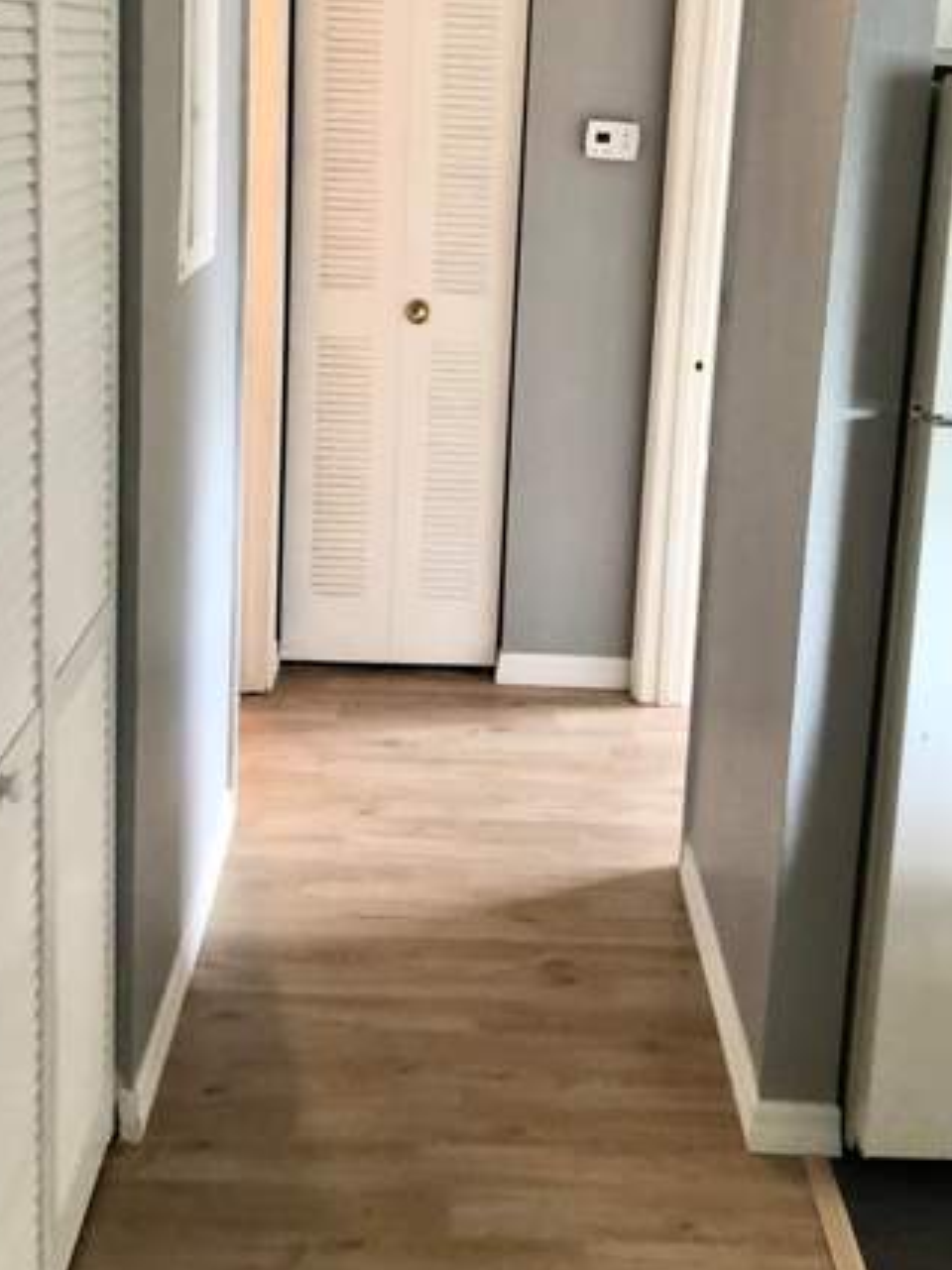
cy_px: 351
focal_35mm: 42
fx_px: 1541
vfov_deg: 43.7
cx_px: 479
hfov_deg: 34.3
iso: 50
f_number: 1.8
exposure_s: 1/15
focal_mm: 4
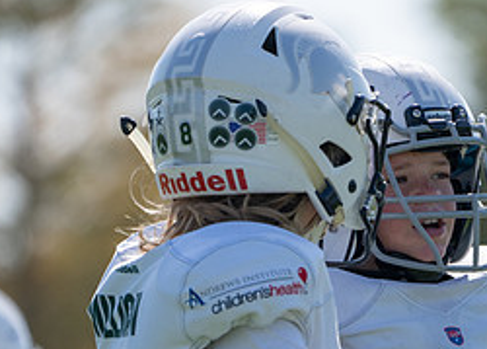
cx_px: 442
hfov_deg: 2.1
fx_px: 13455
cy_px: 304
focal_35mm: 972
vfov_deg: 1.5
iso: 320
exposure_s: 1/1600
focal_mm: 400
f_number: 5.6
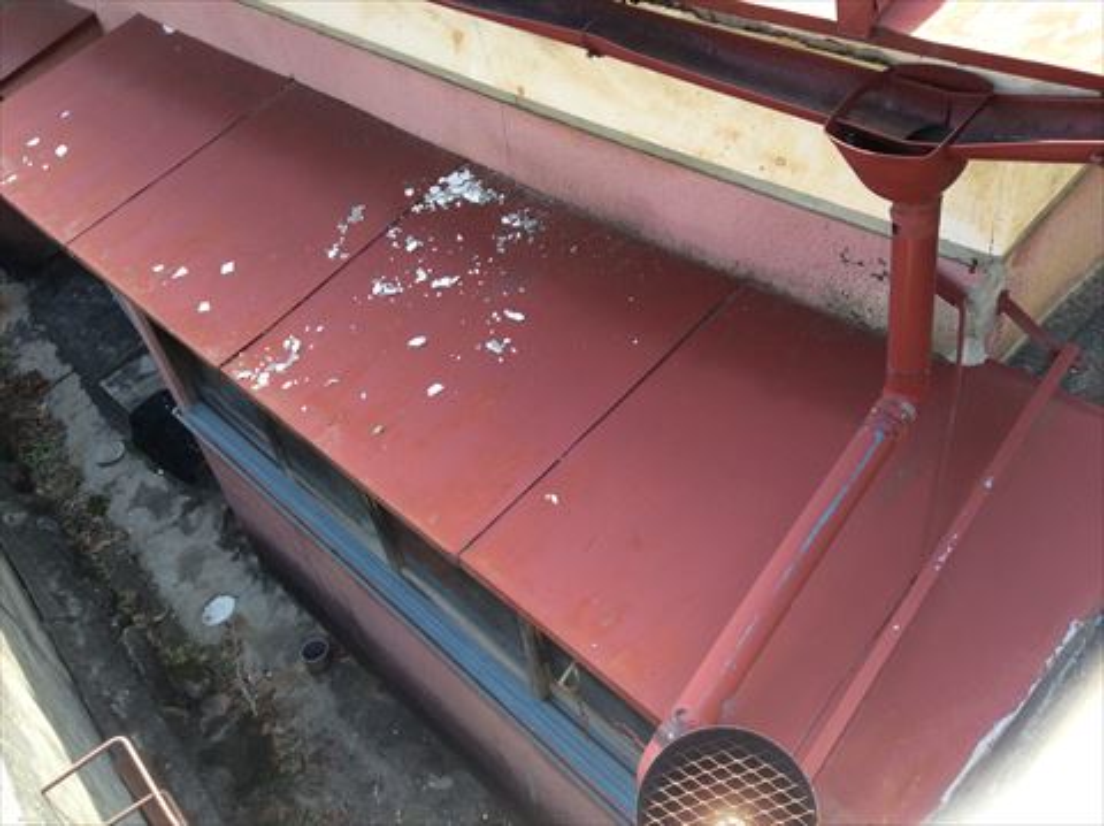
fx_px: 1051
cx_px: 552
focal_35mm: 33
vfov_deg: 42.9
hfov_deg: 55.4
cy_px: 413
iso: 32
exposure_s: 1/188
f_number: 2.4
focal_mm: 3.3
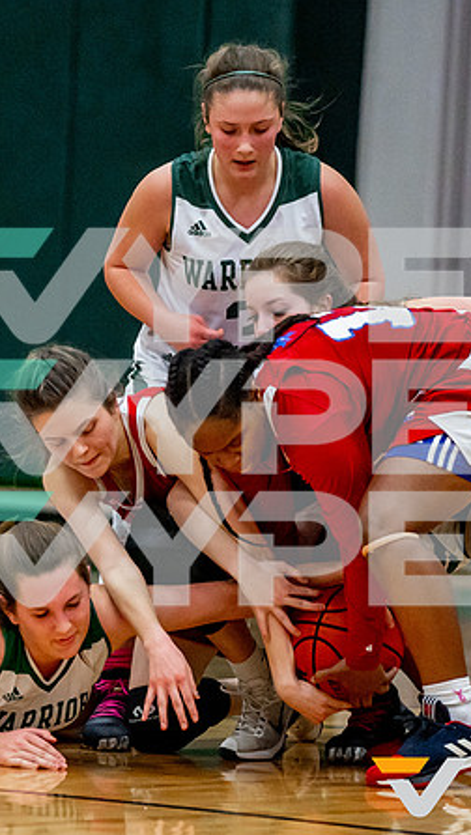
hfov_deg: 3.0
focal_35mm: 410
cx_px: -16
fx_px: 9088
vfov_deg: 5.3
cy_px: 557
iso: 2000
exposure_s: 1/1000
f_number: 2.8
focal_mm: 192
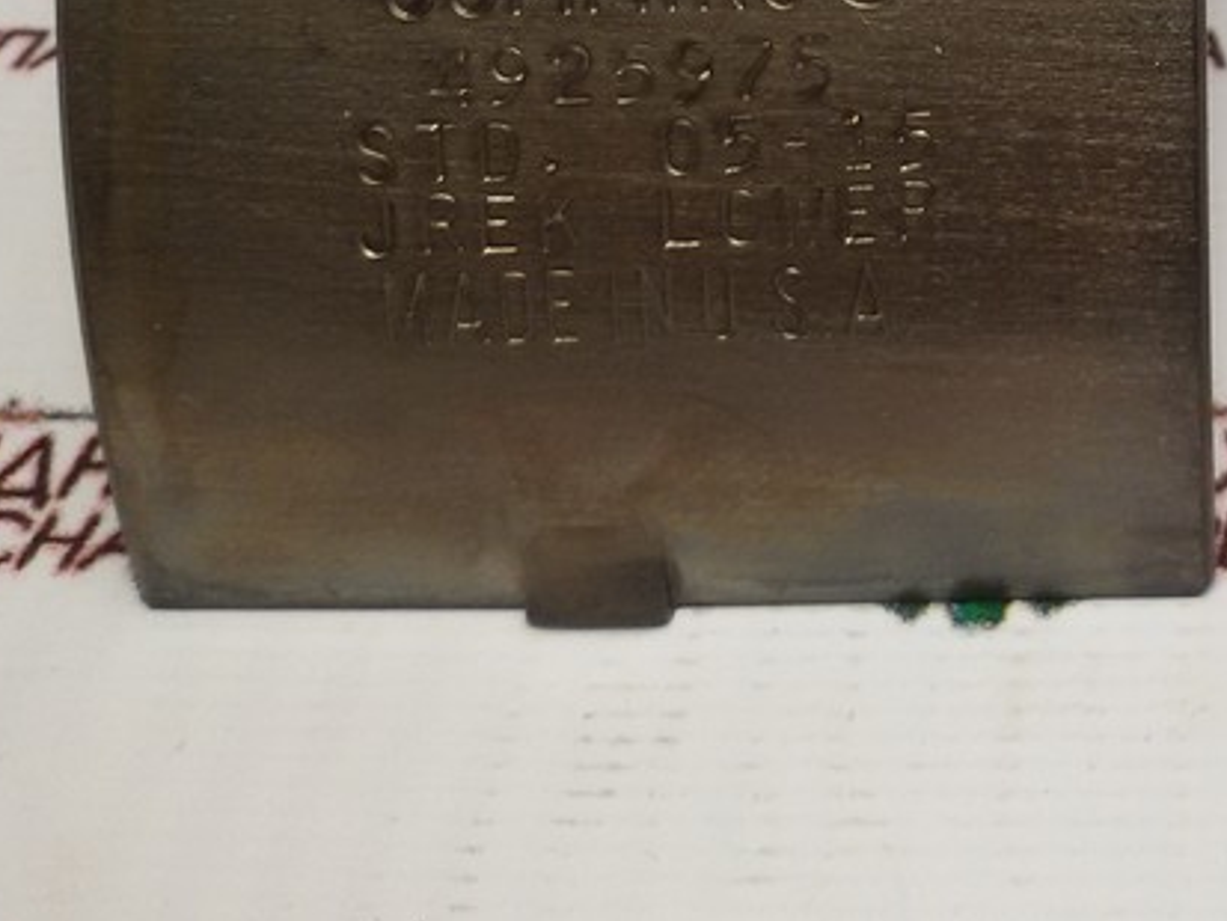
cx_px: 1298
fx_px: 2659
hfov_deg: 24.5
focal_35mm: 75
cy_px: -184
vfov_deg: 18.6
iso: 50
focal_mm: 2.93
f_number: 2.4
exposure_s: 1/100
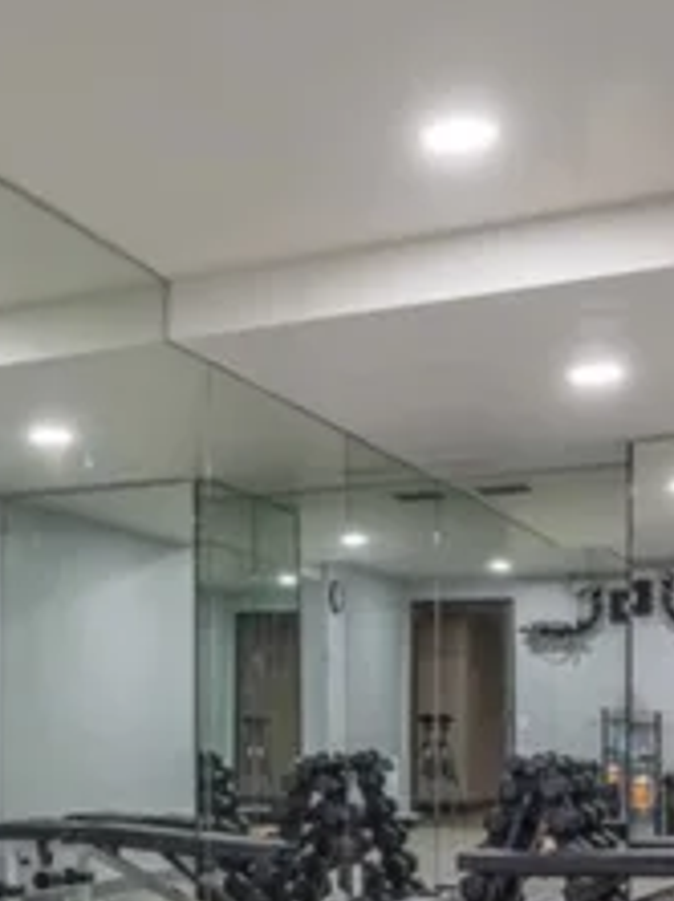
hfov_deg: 27.8
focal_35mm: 51
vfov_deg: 36.5
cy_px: 694
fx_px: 1327
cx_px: 110
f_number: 11
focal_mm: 14
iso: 100
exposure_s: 1/1.67
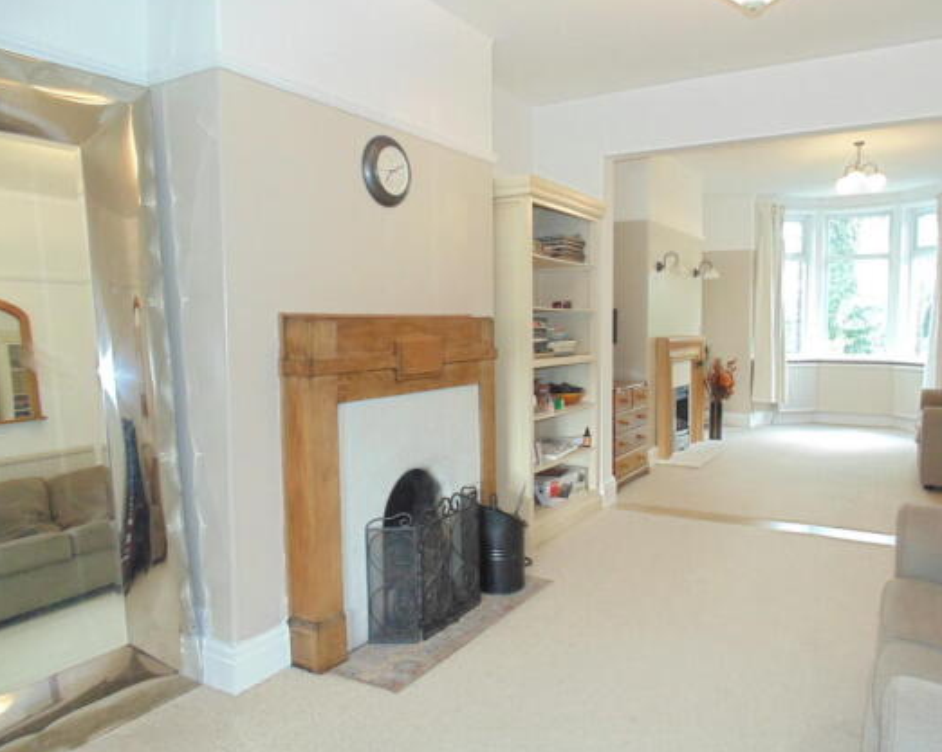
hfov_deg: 70.1
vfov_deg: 58.7
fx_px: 669
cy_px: 371
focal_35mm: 24
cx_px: 517
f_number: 3.1
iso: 400
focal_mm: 4
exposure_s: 1/30
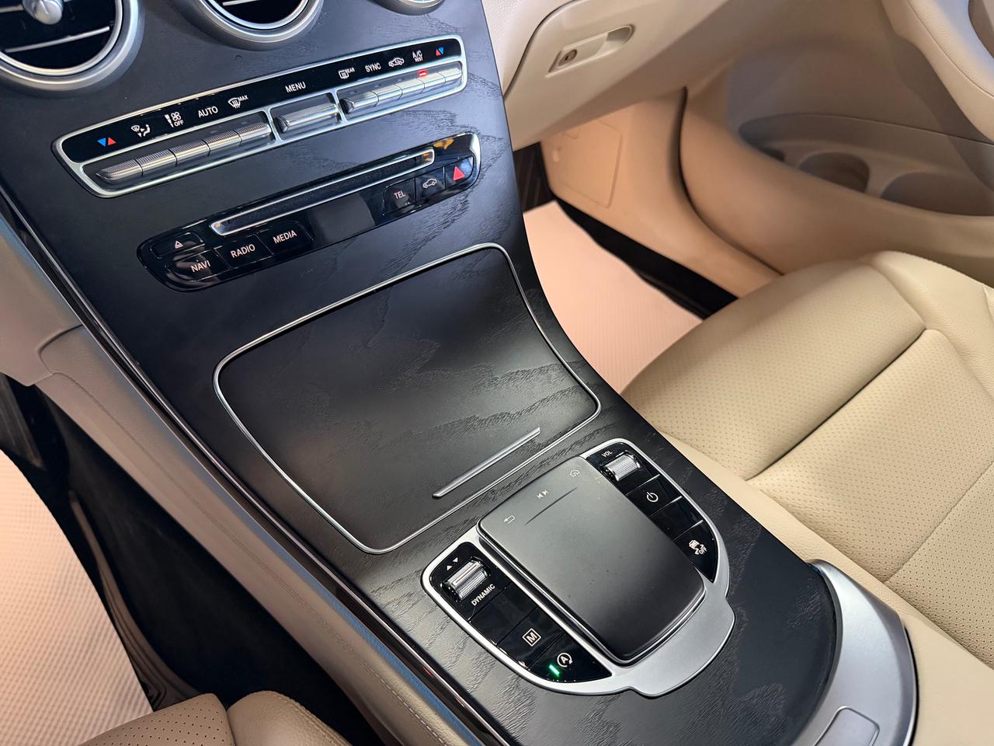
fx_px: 689
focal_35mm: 24
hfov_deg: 71.6
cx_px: 497
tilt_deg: -45.1
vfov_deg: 56.8
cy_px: 373
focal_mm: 6.76
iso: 640
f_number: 1.78
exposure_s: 1/40
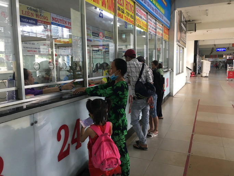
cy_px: 88
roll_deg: +1.4
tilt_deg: -6.8
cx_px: 117
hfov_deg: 61.7
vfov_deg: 48.2
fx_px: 196
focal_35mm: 29
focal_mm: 4.15
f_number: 2.2
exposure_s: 1/33
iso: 80
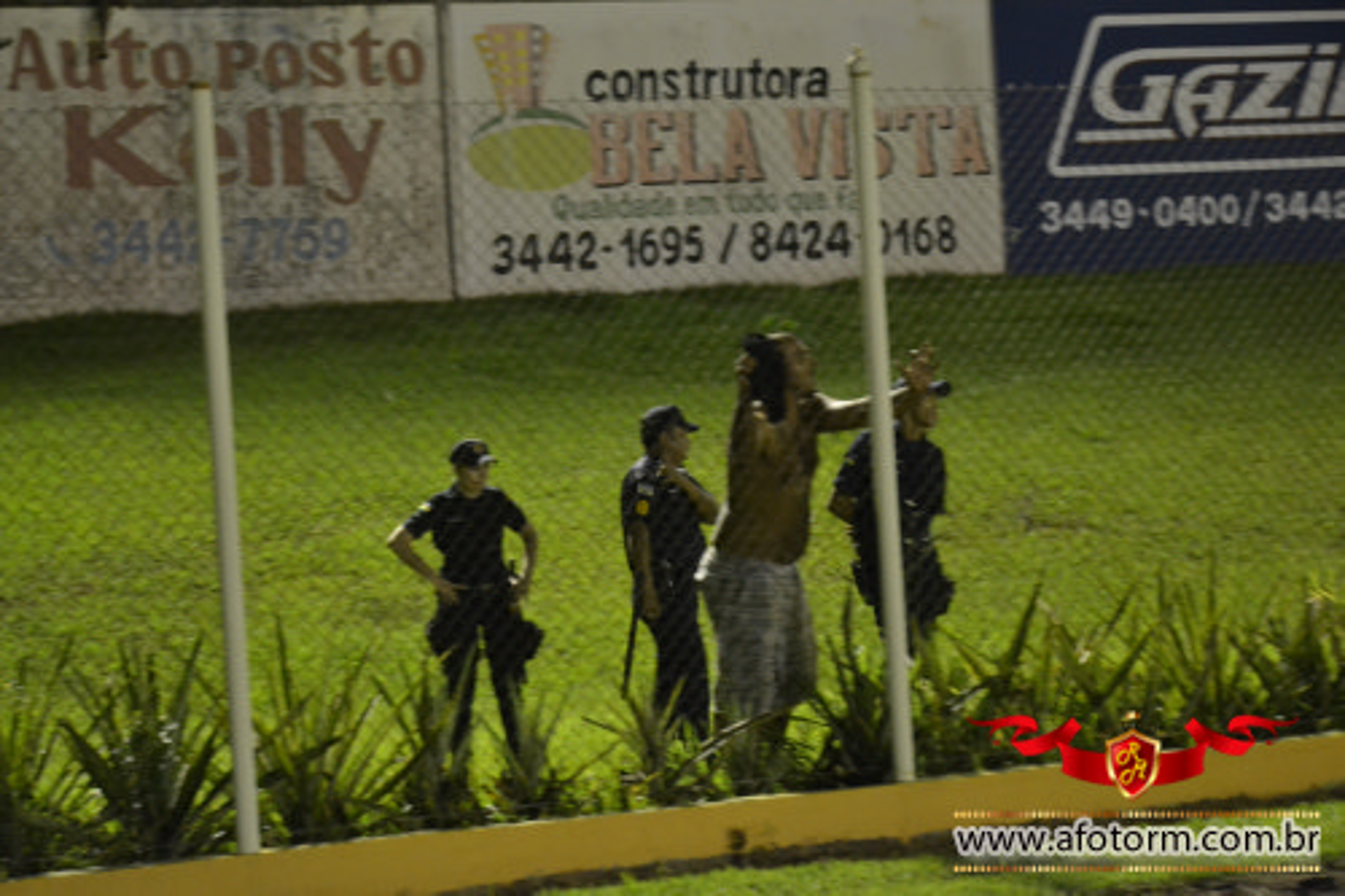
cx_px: 672
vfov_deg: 12.2
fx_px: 4202
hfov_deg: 18.2
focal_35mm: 112
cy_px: 448
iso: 3200
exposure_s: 1/25
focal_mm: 75
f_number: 5.3
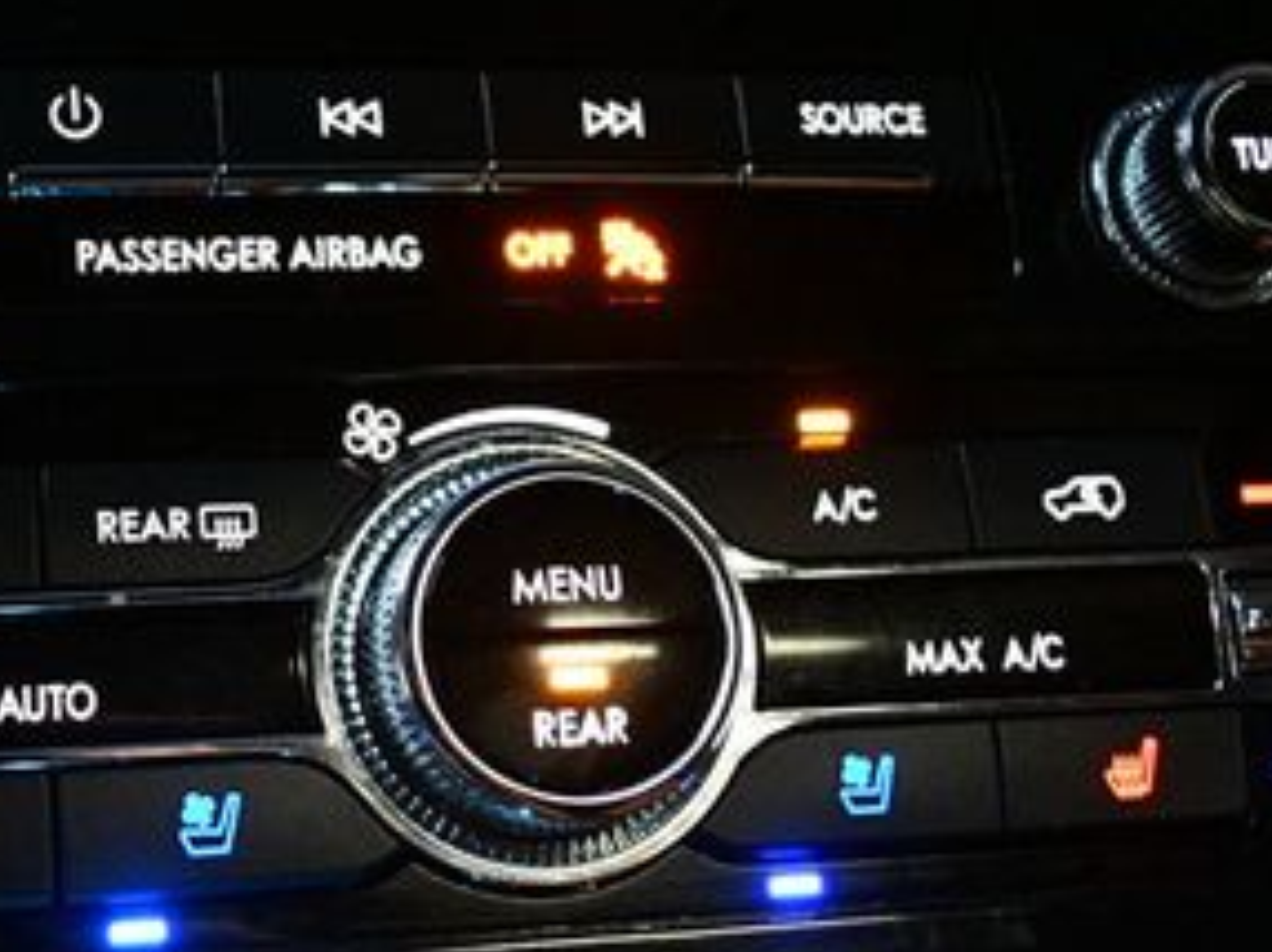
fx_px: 2607
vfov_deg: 20.7
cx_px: 396
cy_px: 485
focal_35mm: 71
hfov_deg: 27.2
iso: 5000
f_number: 3.8
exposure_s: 1/60
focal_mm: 22
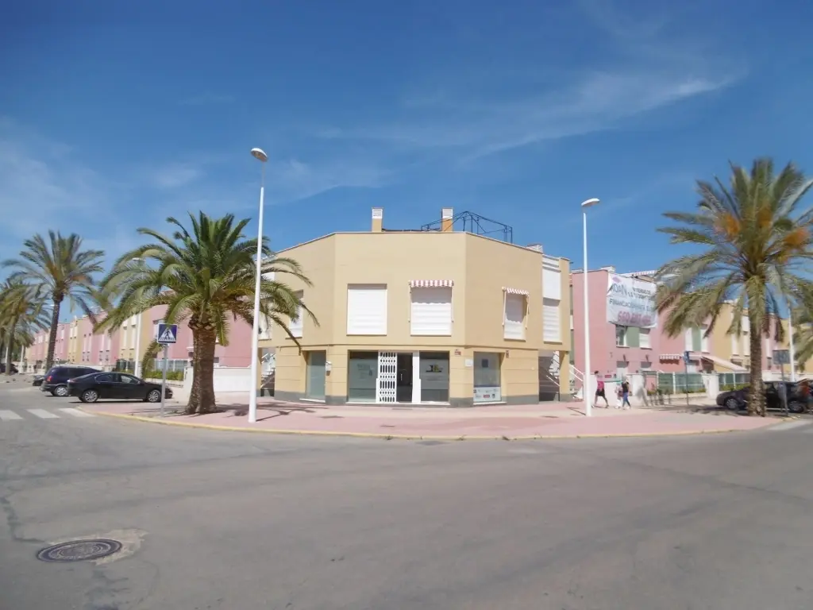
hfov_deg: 71.6
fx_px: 564
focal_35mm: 24
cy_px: 305
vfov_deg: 56.8
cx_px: 406
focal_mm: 4.3
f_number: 7.8
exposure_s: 1/320
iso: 100
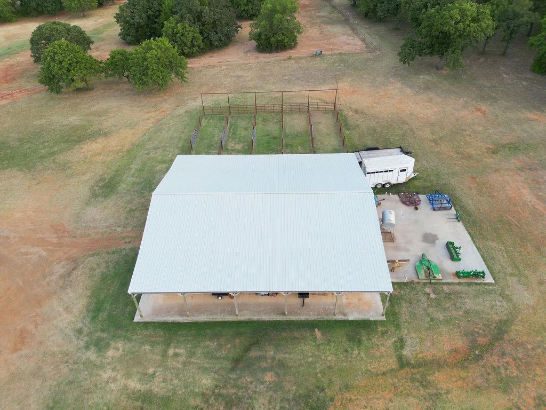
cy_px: 205
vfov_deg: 56.8
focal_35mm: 24
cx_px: 273
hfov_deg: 71.6
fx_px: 379
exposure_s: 1/50
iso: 120
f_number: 1.7
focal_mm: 6.7
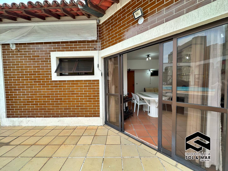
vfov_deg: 85.7
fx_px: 92
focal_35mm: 14
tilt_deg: -2.5
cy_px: 86
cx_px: 114
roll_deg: +0.5
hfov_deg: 102.1
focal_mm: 2.22
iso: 40
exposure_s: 1/189
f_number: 2.2
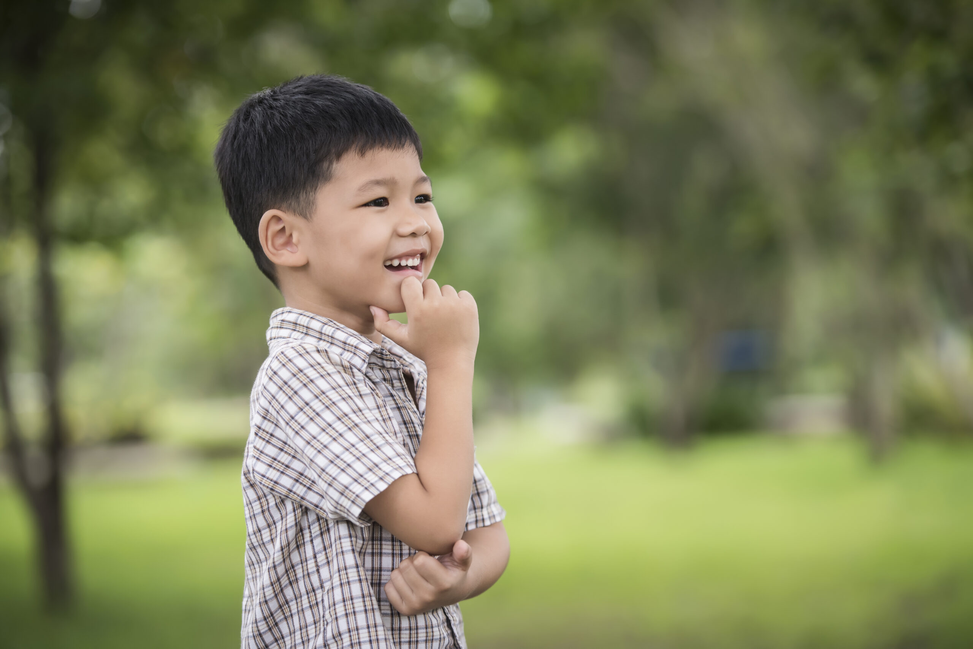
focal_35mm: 116
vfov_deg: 11.8
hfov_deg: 17.6
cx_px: 486
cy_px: 324
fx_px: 3136
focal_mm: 116
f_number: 2.8
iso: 400
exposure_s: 1/320
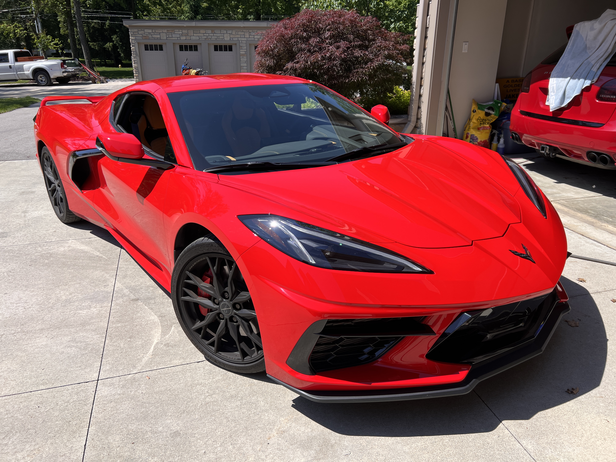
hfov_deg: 67.3
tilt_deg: -21.0
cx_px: 308
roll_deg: +0.1
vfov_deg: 53.1
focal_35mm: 26
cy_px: 231
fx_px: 463
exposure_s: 1/2841
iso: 50
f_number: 1.5
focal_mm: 5.7
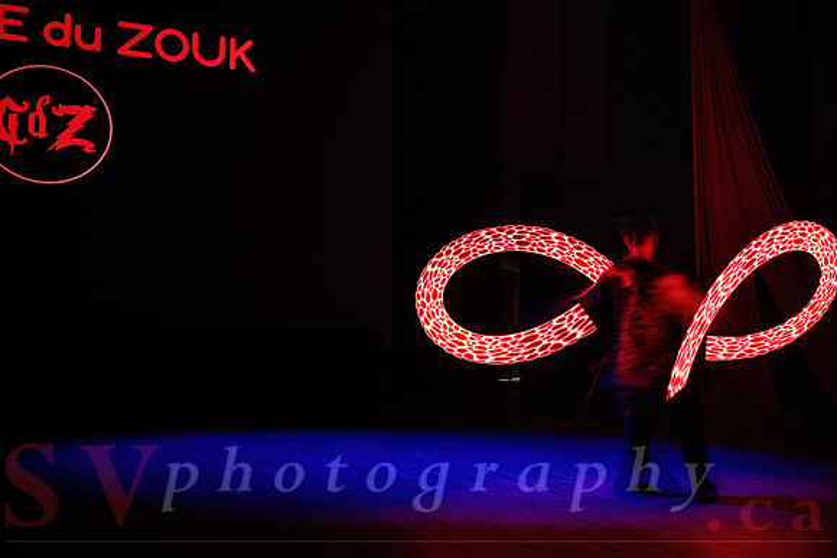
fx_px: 860
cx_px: 418
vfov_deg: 36.0
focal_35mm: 37
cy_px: 279
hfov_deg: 51.9
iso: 400
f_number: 4
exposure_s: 1/4
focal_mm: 37
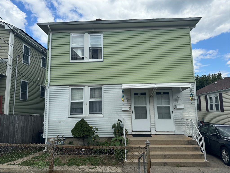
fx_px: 159
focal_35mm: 24
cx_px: 115
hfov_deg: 71.6
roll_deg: +1.0
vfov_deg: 56.8
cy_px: 86
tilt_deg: +7.2
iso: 80
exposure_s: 1/2710
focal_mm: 6.76
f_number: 1.78
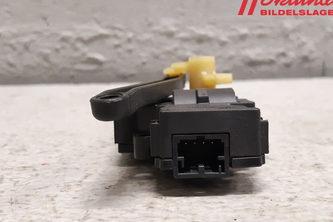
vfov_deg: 46.4
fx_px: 259
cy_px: 116
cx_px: 169
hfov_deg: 65.5
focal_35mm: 28
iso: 200
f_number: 1.7
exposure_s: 1/33
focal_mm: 3.93
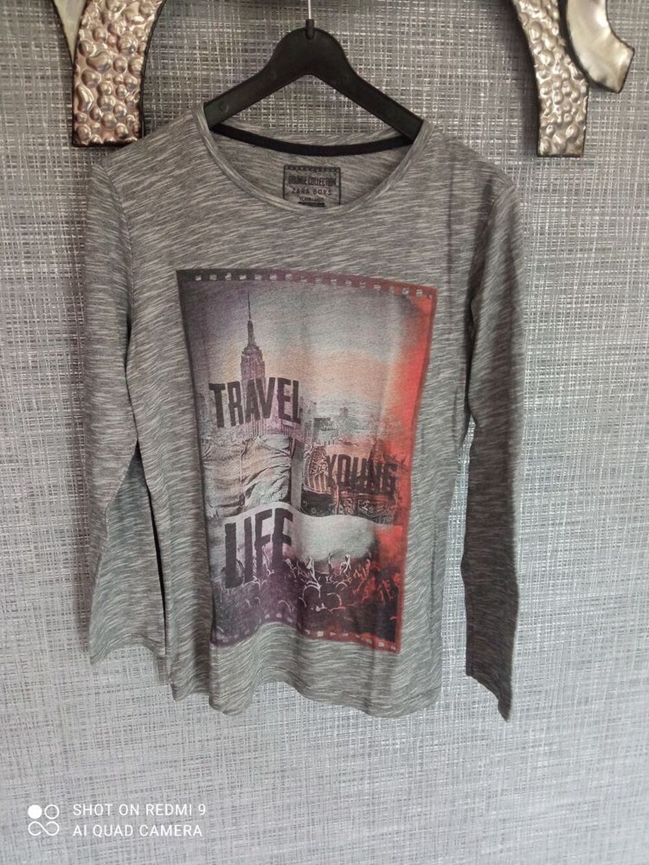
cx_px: 324
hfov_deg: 51.4
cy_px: 432
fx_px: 675
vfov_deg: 65.3
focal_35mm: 27
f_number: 2.2
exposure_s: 1/25
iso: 735
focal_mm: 3.79
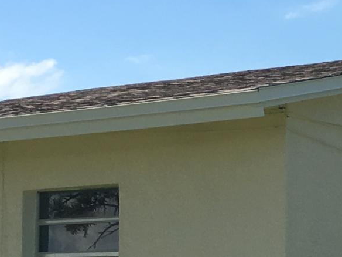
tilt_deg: +0.4
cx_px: 558
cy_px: 343
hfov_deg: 12.4
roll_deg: -0.7
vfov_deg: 9.8
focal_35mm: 149
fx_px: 1472
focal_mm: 4.15
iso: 25
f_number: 2.2
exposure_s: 1/1748
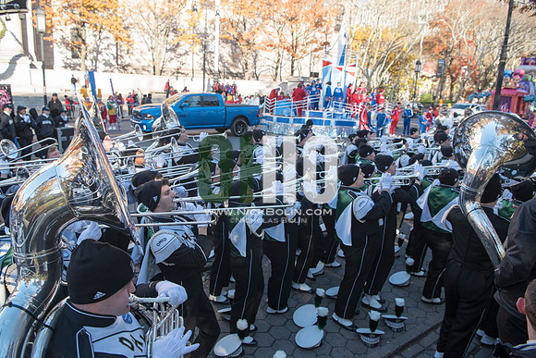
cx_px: 268
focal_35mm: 24
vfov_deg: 53.2
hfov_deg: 73.7
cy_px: 179
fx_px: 357
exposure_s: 1/500
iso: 320
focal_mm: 24
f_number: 4
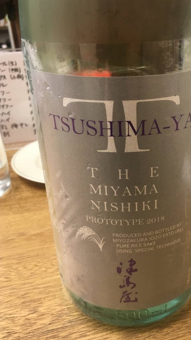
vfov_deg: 53.9
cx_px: 135
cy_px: 189
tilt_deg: -29.0
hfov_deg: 31.6
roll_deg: +0.9
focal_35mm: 37
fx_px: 333
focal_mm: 4.15
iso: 50
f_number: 2.2
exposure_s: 1/33
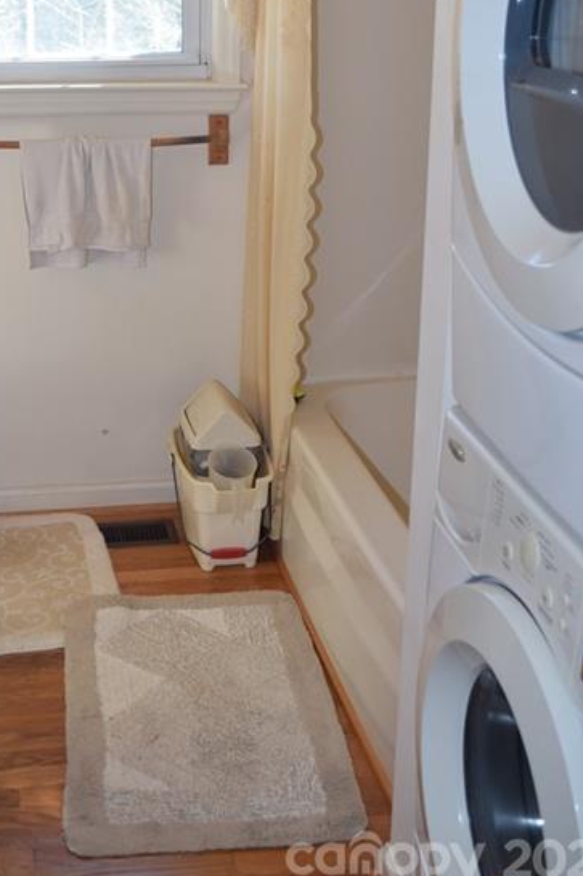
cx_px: 212
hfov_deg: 24.5
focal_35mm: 55
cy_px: 297
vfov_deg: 35.9
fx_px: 1337
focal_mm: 26
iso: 400
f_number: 5.6
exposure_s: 1/125
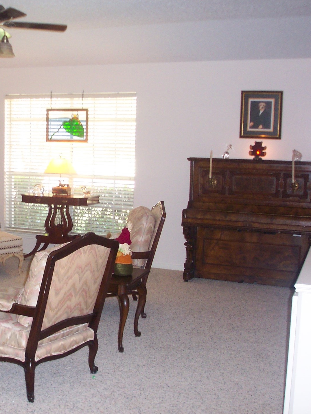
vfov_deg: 37.5
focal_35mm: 51
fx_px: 611
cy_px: 208
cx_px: 15
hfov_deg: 27.3
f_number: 2.8
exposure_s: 1/30
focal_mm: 7.5
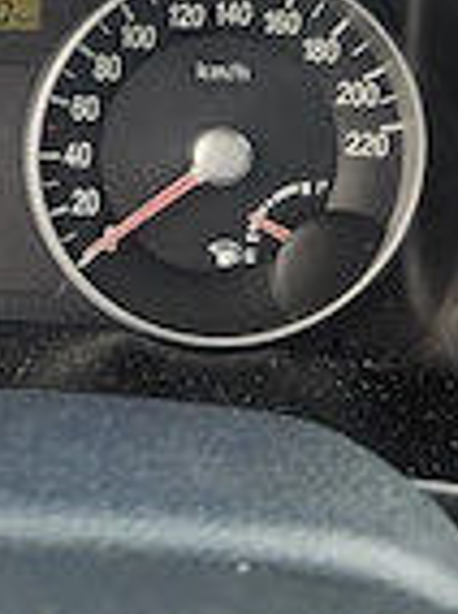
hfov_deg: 21.8
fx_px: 1150
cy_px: 125
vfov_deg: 29.2
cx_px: 17
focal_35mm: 65
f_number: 1.8
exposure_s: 1/101
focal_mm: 5.4
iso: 32
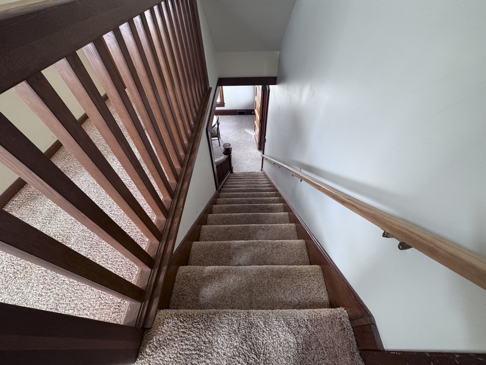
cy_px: 182
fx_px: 197
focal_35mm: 14
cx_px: 243
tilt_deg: -49.9
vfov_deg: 85.7
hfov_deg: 102.1
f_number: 2.2
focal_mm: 2.22
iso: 500
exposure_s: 1/60
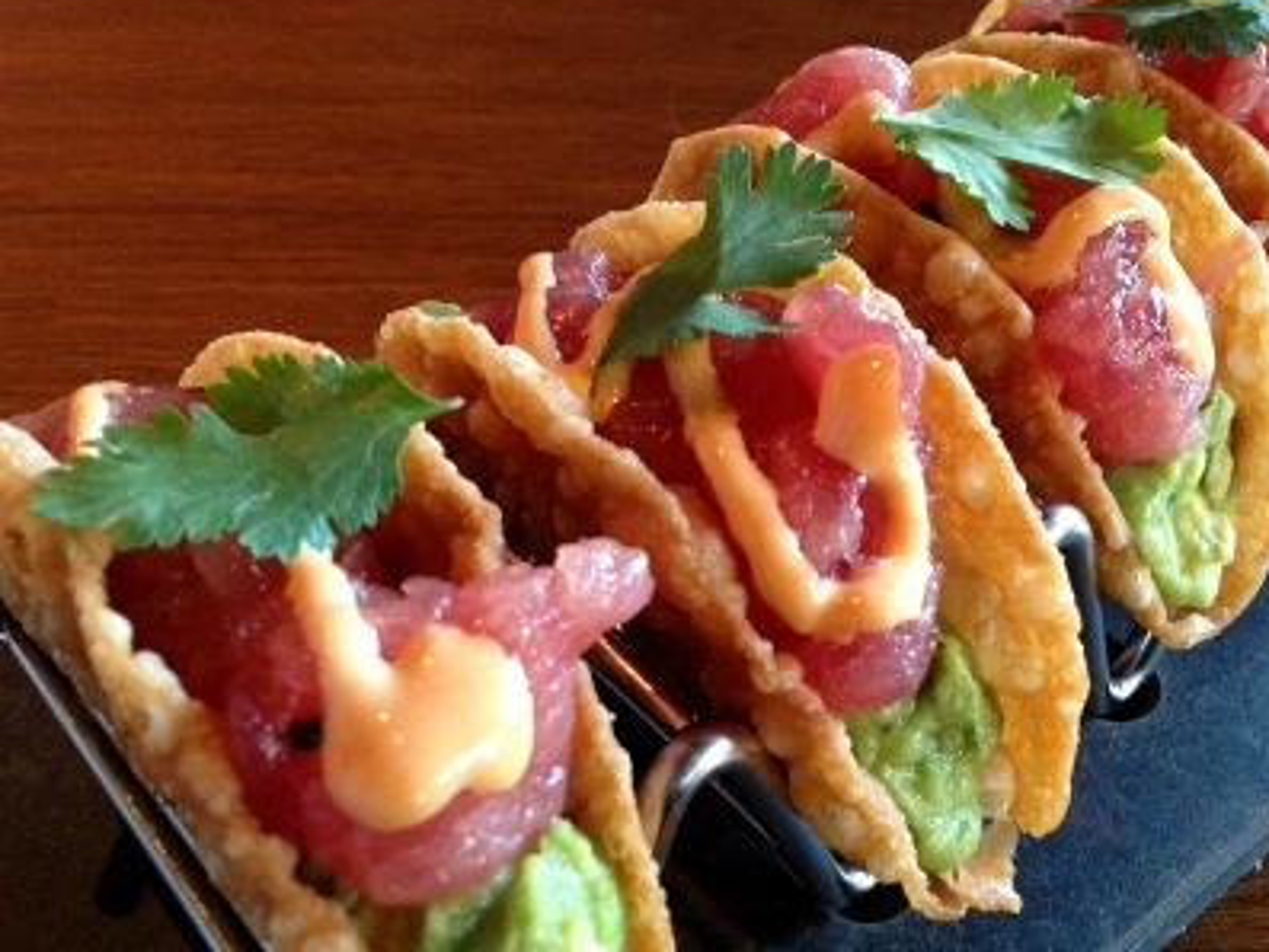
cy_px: 516
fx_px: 1650
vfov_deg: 32.2
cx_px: 764
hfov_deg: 41.9
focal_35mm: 45
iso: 320
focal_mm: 4.28
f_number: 2.4
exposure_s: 1/20
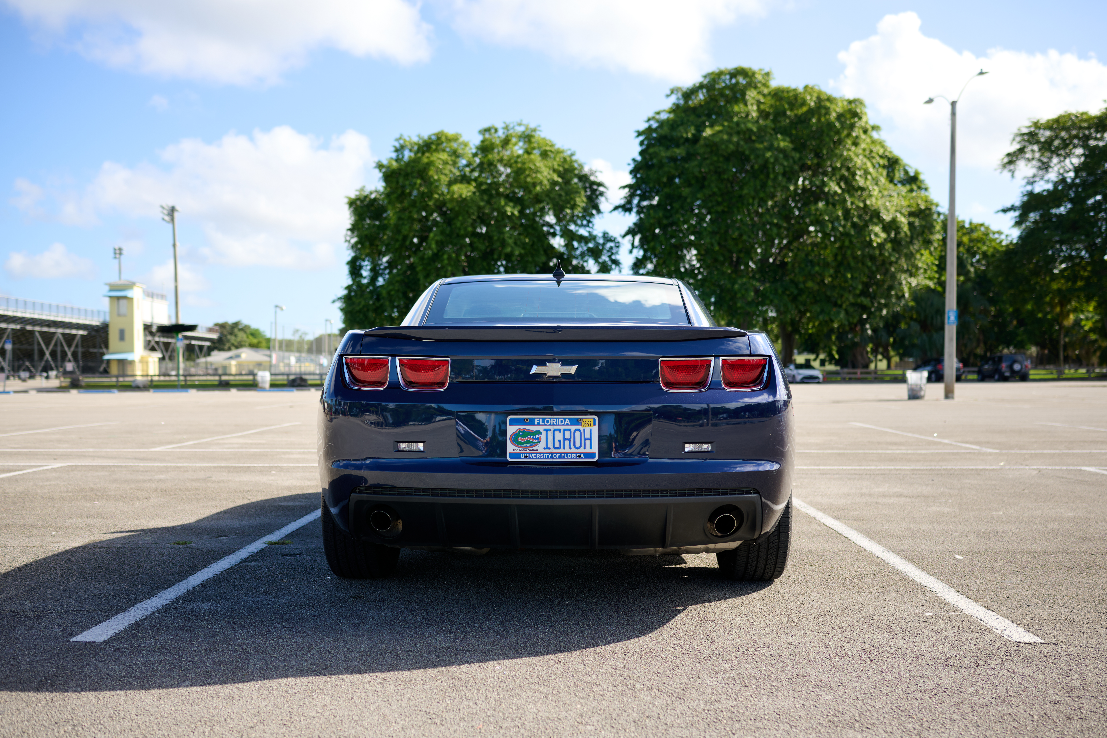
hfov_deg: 54.4
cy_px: 369
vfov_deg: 37.9
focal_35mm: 35
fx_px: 1076
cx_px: 554
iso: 64
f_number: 2.8
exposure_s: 1/640
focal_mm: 35
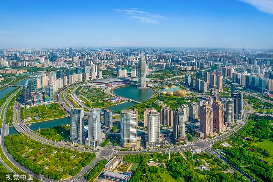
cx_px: 136
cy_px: 91
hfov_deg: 78.6
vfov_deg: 57.2
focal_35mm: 22
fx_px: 167
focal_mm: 8.38
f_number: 2.8
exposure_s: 1/2000
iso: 100
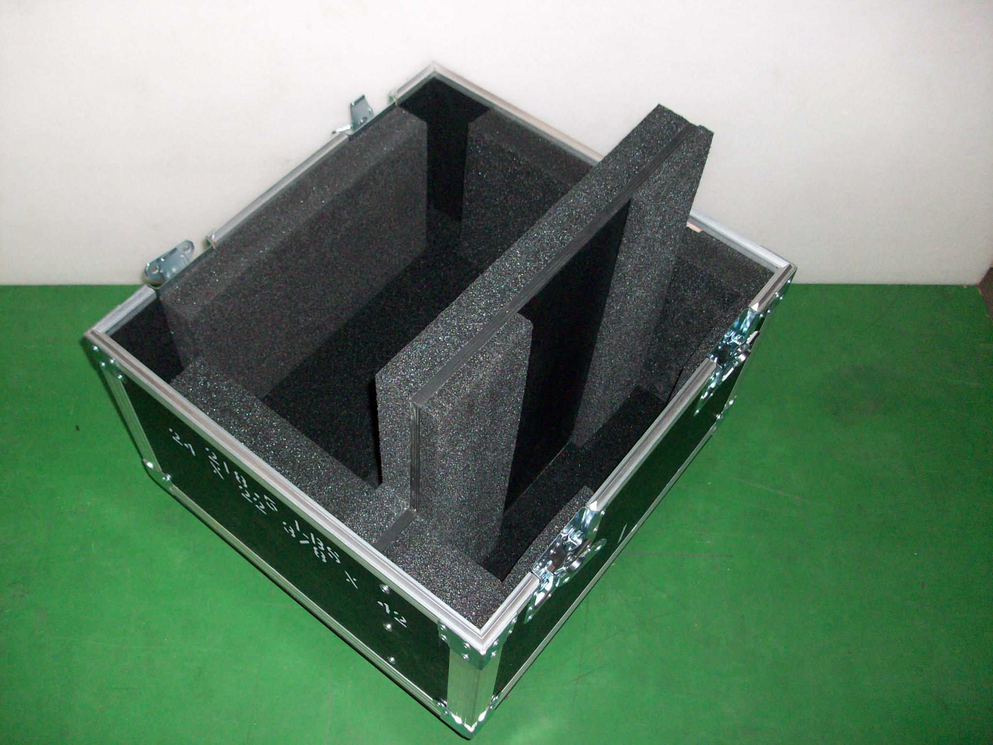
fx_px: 975
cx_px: 496
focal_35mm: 34
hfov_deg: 54.0
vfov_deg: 41.8
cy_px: 372
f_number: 2.8
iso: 160
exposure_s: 1/60
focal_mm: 5.7
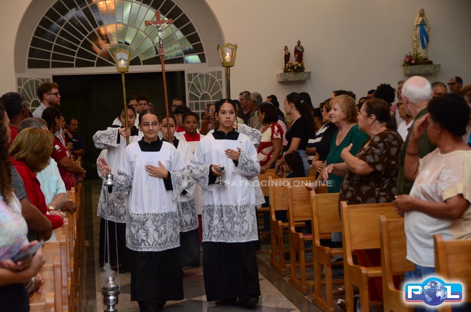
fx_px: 1077
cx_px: 236
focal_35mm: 82
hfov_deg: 24.7
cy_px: 156
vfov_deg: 16.5
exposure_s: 1/200
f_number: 5
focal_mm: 55
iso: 2000
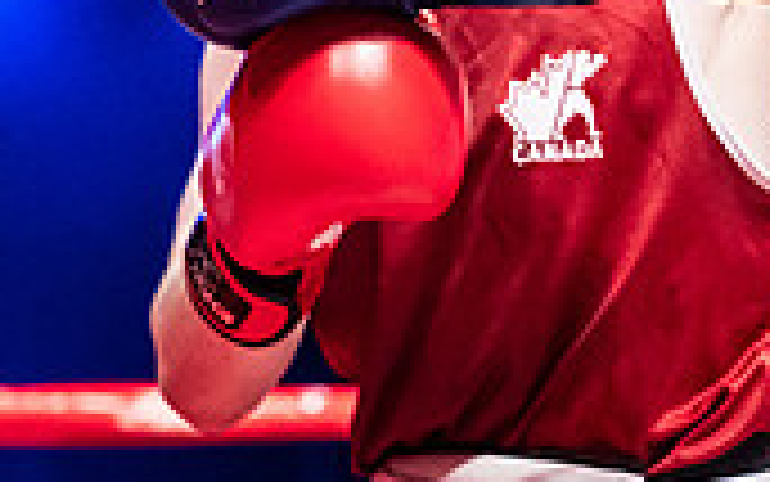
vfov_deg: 4.8
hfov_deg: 7.5
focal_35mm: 273
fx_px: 5731
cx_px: 1298
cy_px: 110
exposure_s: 1/1000
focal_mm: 65
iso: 3200
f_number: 2.5
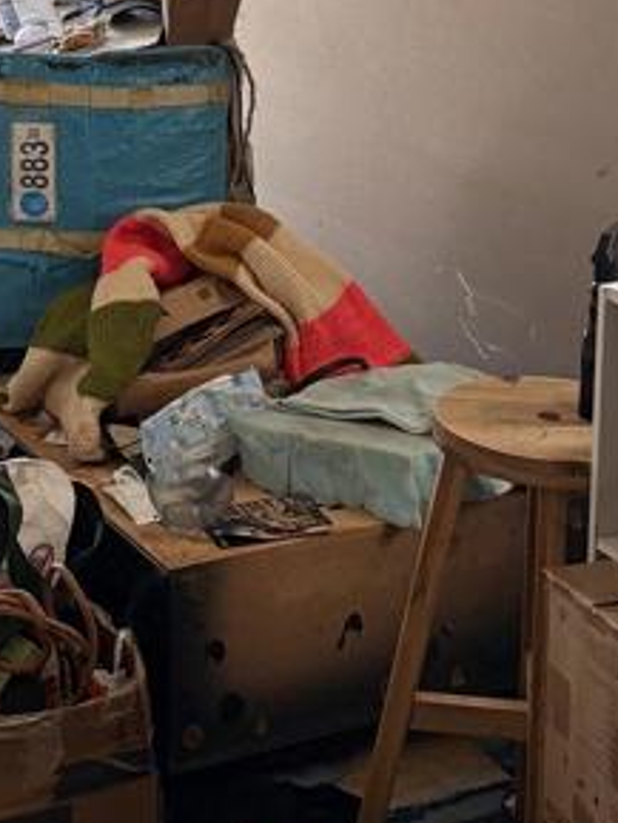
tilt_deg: -11.8
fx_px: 2022
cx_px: 91
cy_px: 91
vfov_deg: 22.5
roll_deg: -0.2
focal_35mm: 85
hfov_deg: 17.2
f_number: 1.78
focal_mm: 6.76
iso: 250
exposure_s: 1/60
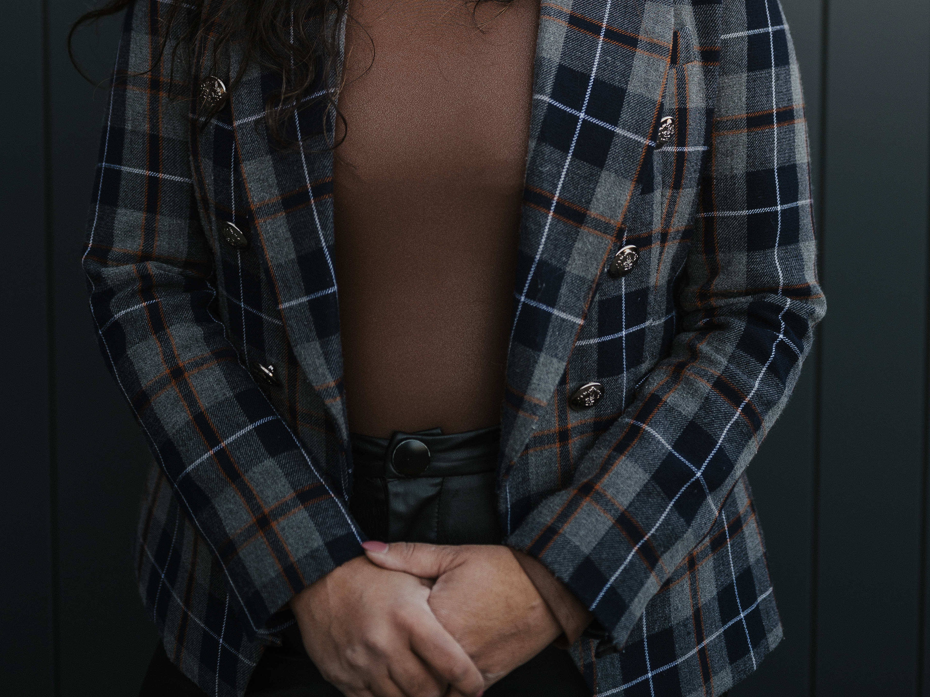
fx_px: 2149
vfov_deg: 17.8
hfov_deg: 24.4
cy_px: -75
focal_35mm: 80
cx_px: 456
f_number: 2.2
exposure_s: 1/800
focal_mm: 50
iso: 200
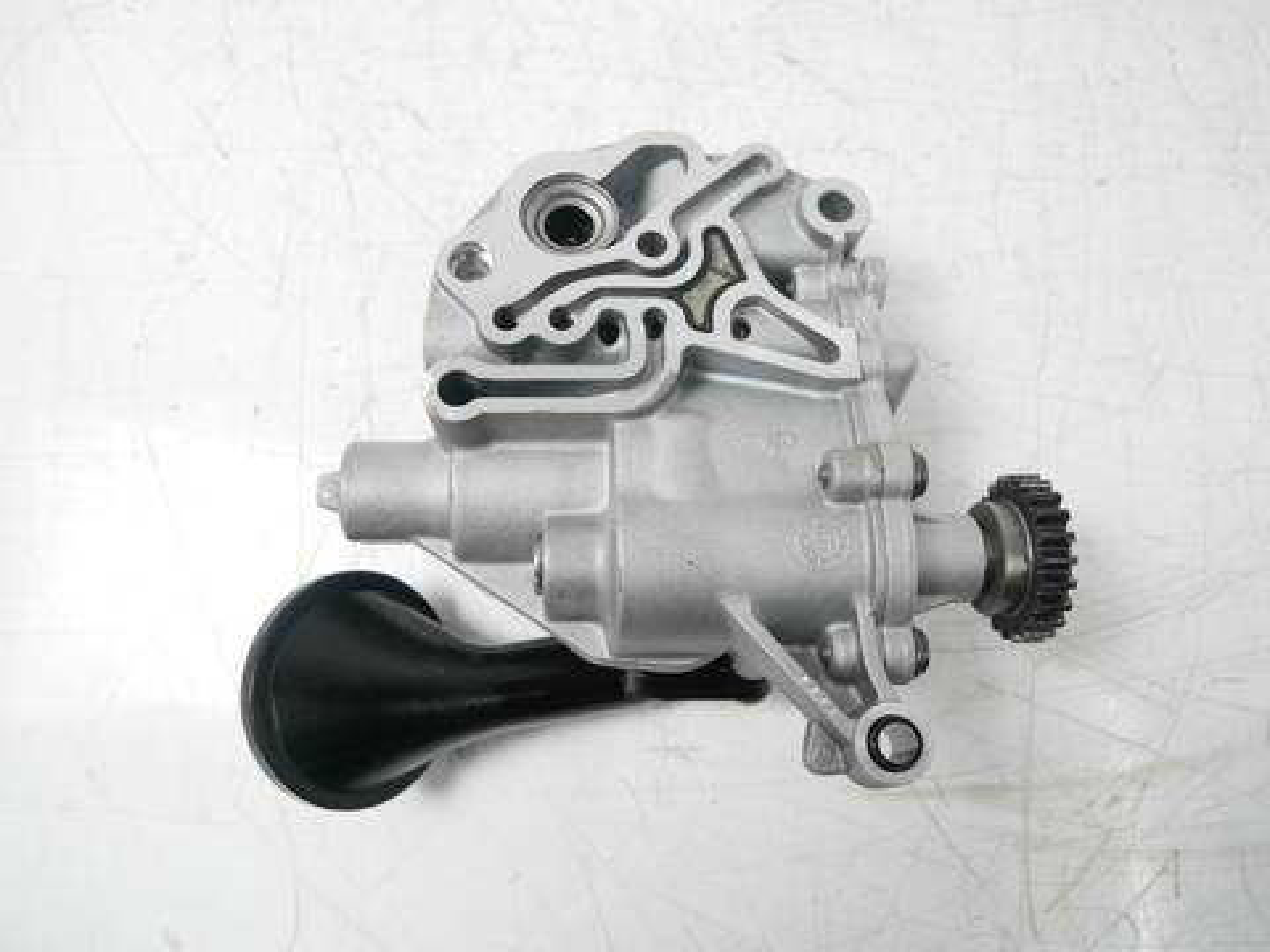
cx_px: 635
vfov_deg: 53.1
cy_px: 476
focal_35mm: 26
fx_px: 954
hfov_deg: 67.3
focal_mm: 13
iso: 640
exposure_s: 1/60
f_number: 3.5
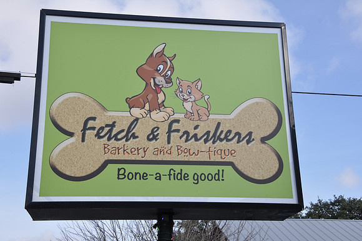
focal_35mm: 52
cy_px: 120
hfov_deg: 37.9
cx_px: 181
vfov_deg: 25.7
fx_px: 527
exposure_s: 1/125
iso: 200
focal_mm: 35
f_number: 11
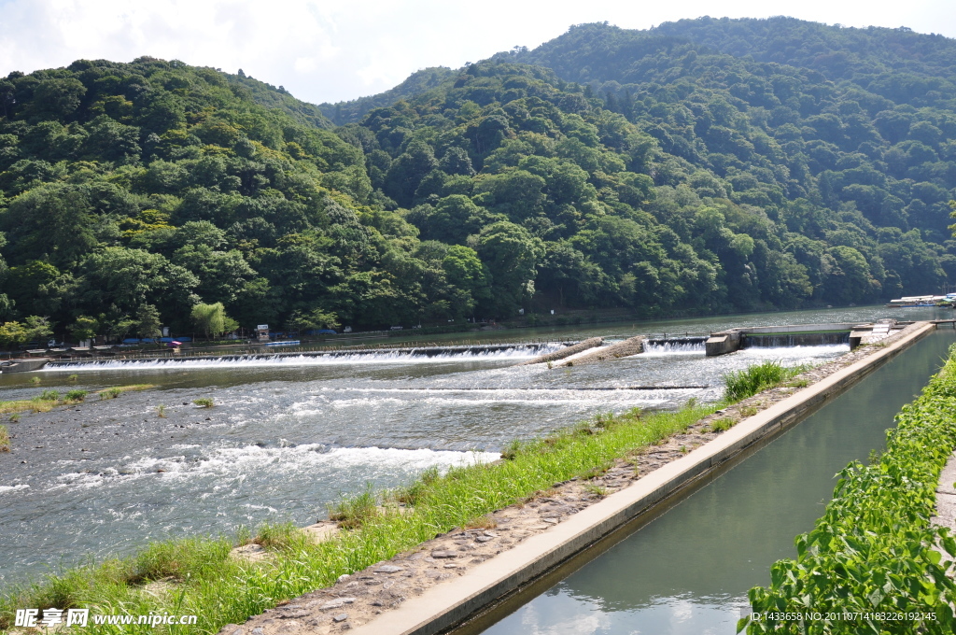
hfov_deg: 62.0
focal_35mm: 30
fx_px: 796
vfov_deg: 43.5
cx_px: 478
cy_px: 318
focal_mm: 20
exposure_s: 1/200
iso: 200
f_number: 10
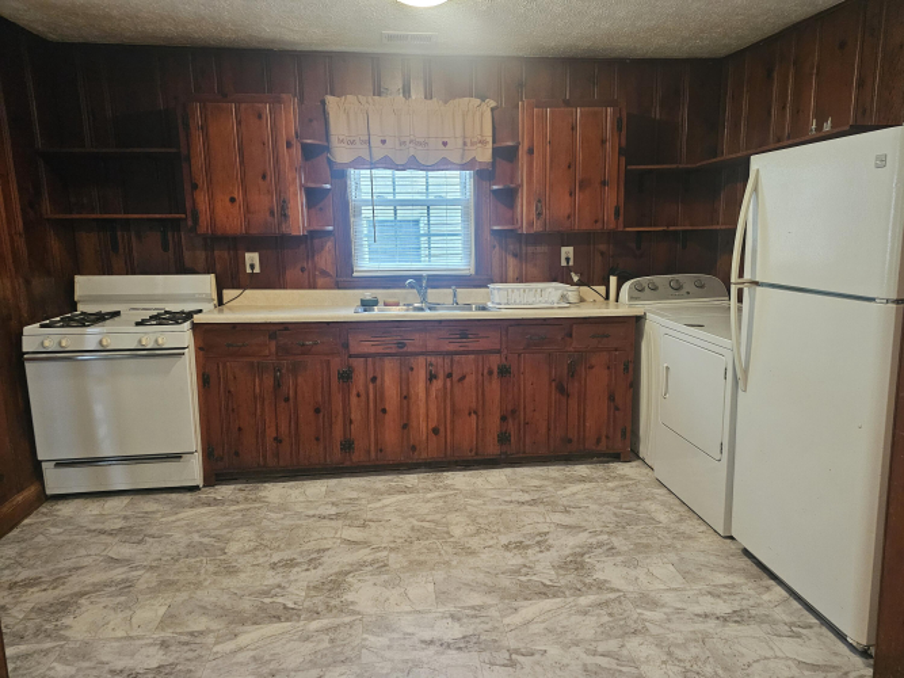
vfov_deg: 58.9
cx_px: 452
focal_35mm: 23
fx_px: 601
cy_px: 339
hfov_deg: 73.9
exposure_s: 1/120
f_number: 1.7
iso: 1000
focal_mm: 6.3
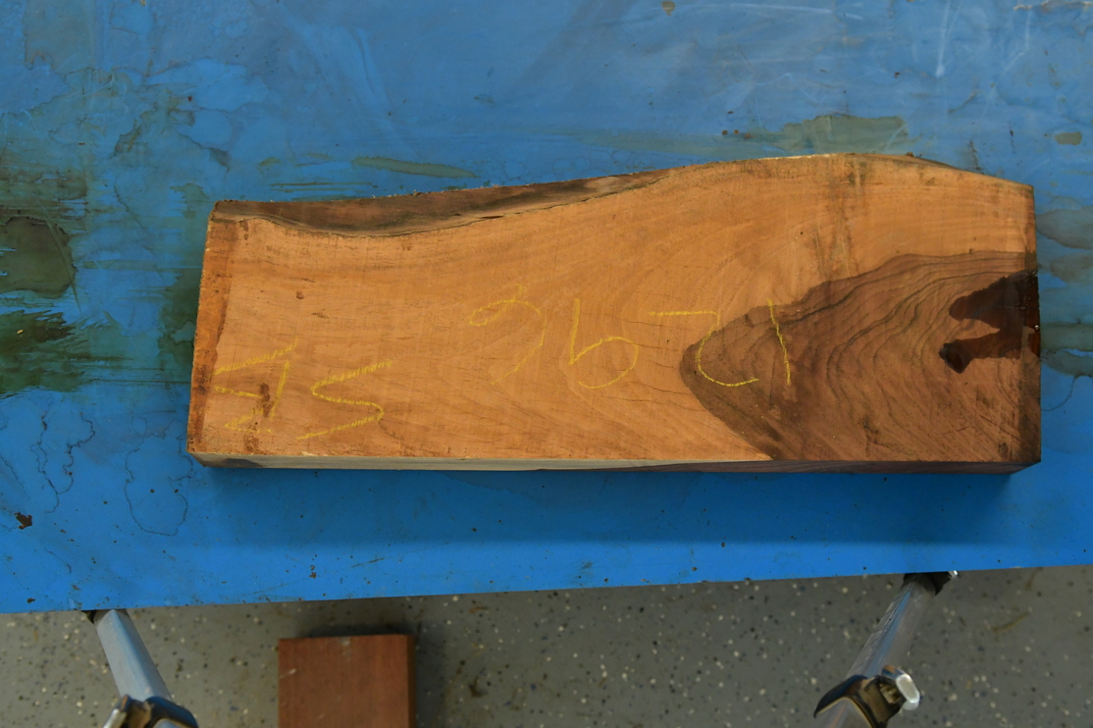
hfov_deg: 46.4
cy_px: 364
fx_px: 1275
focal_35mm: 42
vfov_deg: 31.9
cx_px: 546
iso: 2500
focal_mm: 28
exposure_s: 1/160
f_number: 4.5
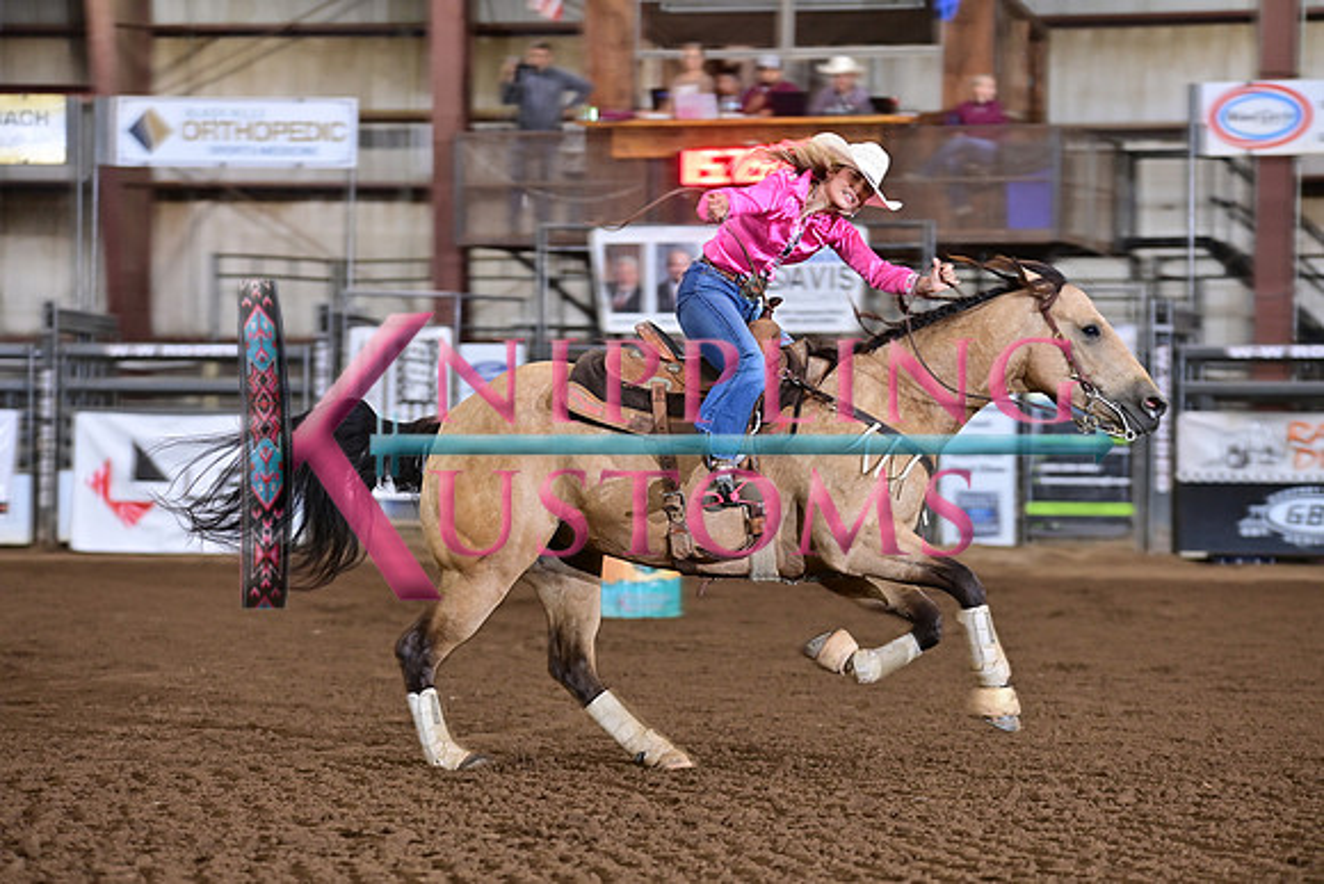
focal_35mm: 140
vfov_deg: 9.8
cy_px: 442
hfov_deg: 14.7
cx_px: 662
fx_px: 5150
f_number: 3.5
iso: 1600
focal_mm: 140
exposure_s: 1/250
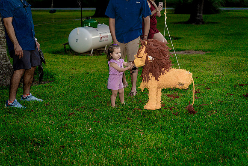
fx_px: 517
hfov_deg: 27.0
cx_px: 124
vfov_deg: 18.2
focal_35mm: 75
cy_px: 83
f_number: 3.2
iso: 2000
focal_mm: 75
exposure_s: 1/250
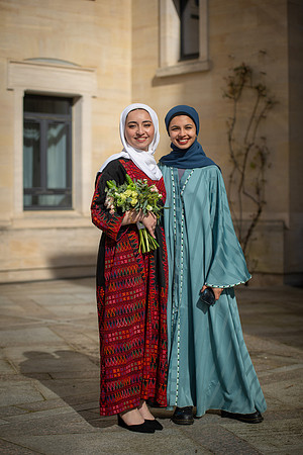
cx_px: 152
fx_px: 1262
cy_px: 228
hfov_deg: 13.7
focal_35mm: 100
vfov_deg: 20.4
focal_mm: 100
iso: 100
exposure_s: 1/3200
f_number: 2.8
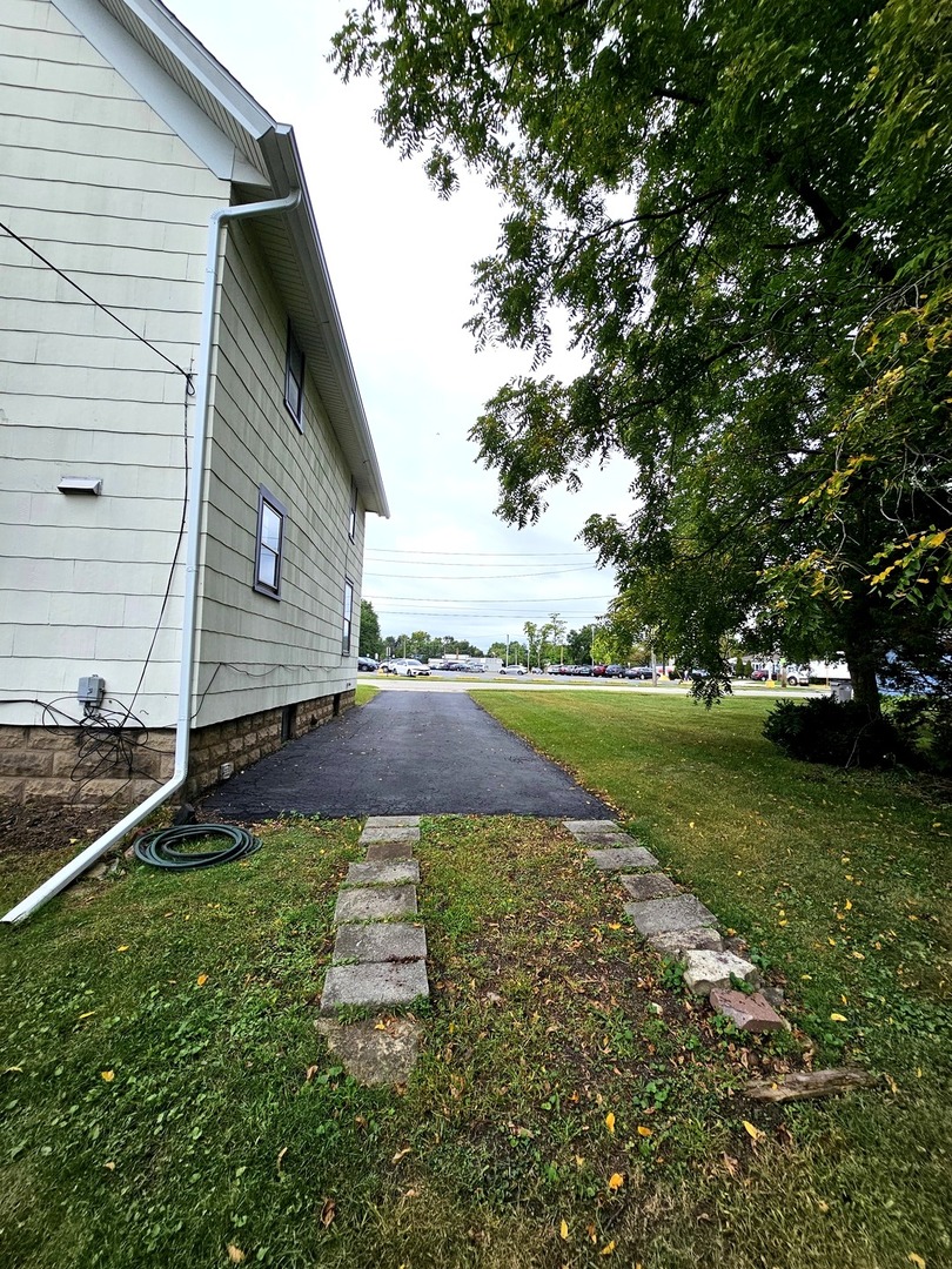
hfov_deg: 89.9
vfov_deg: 106.2
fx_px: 477
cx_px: 476
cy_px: 634
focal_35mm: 13
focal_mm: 2.2
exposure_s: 1/1027
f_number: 2.2
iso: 50
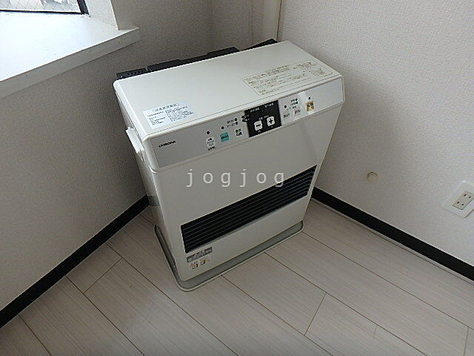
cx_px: 237
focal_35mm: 21
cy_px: 178
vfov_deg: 63.4
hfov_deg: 79.0
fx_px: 288
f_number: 3.5
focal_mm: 3.7
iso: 125
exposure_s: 1/160
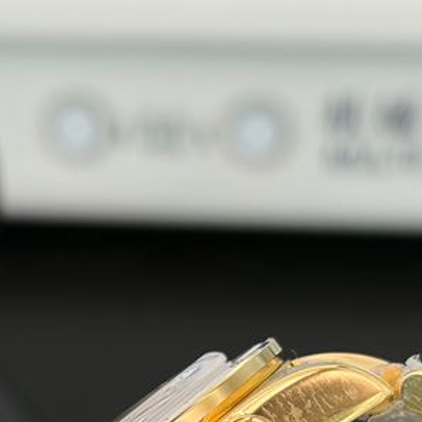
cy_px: 497
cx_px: 154
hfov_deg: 12.9
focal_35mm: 135
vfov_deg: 12.6
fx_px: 1862
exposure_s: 1/359
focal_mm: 5.96
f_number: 1.6
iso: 32
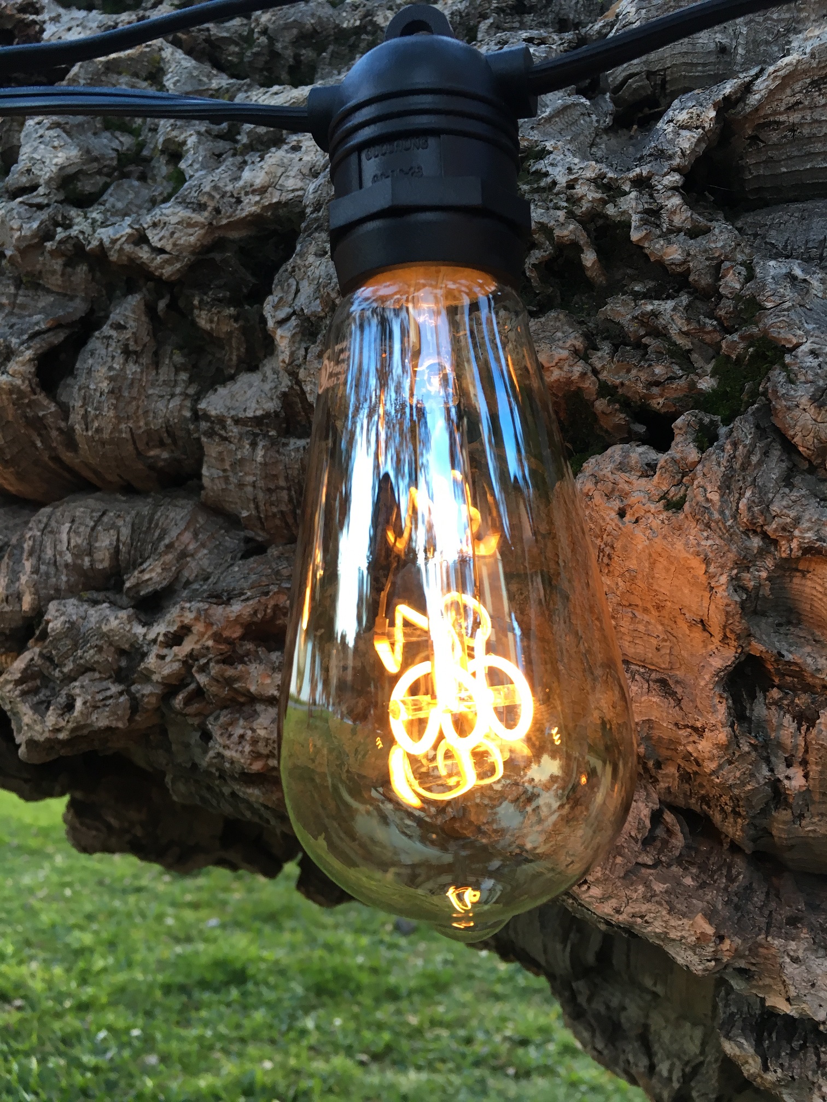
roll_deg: -4.3
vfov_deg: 61.7
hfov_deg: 48.2
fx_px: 924
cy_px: 551
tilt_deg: +0.8
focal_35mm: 29
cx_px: 414
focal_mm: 4.15
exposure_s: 1/30
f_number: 2.2
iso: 50
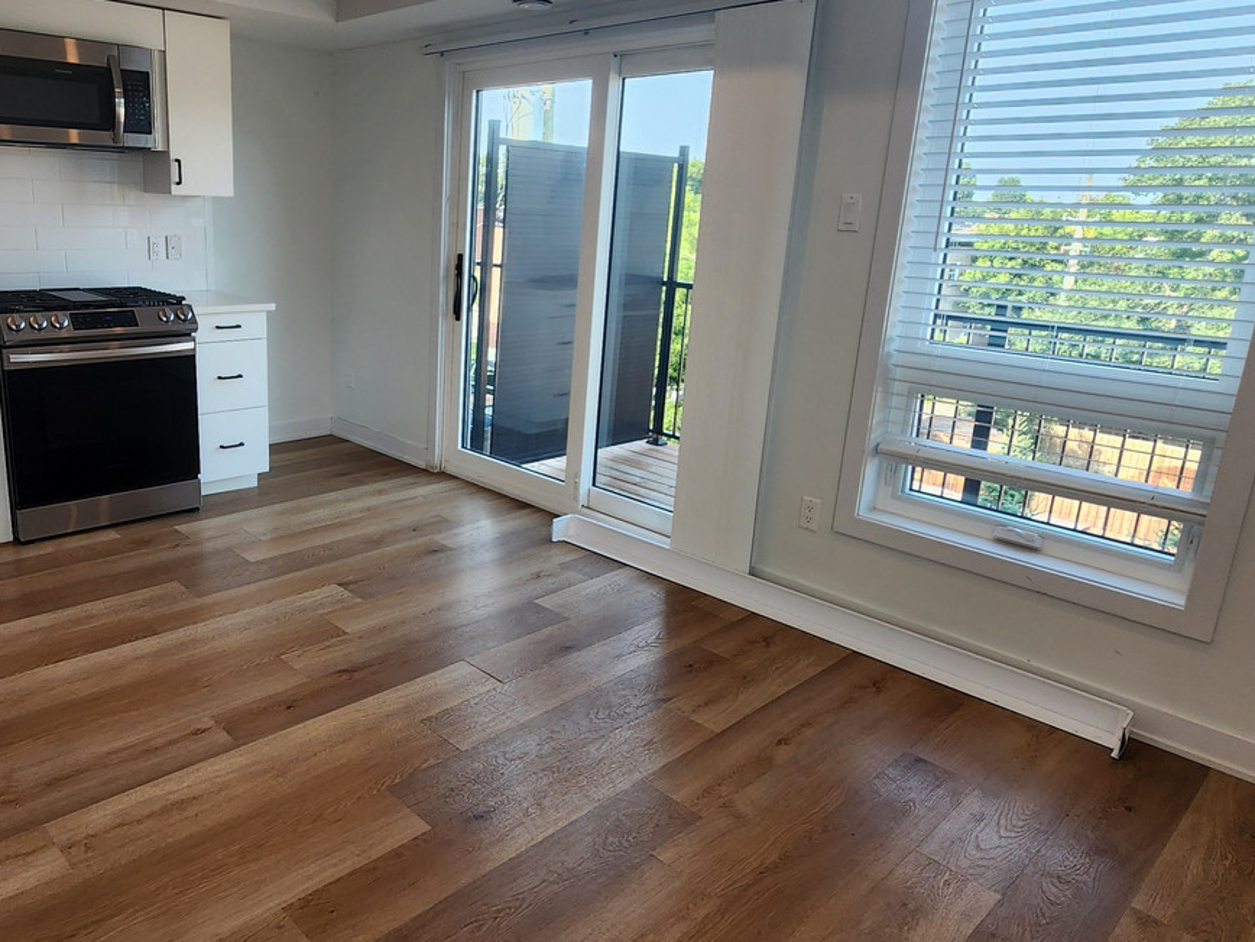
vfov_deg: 58.8
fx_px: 834
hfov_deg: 72.6
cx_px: 467
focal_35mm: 23
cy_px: 425
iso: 100
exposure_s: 1/120
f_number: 2.2
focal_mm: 2.2
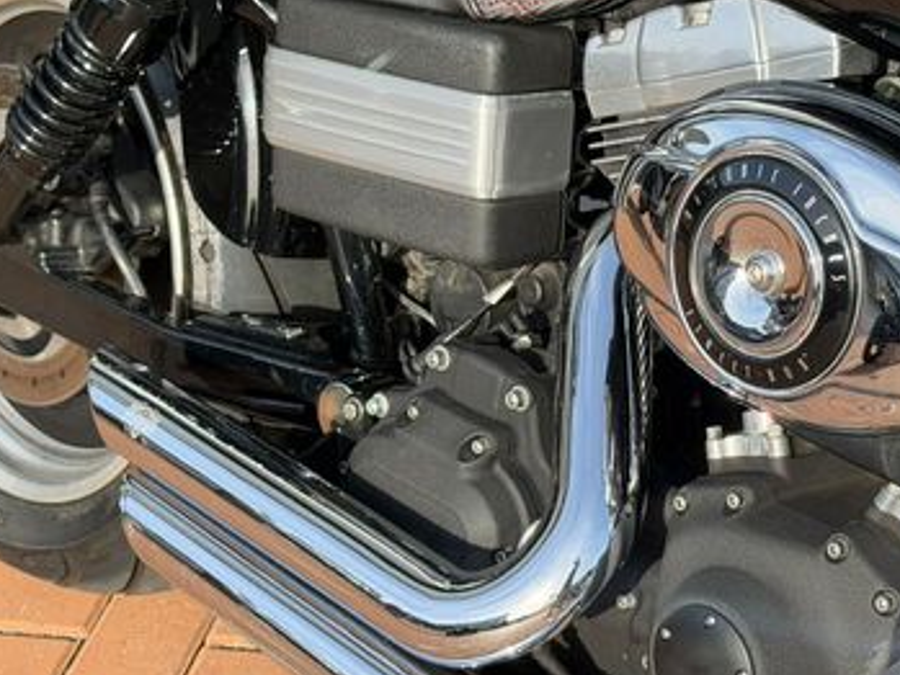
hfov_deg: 22.1
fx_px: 2289
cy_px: 356
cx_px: 642
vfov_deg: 16.8
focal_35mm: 88
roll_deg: +1.0
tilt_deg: -33.3
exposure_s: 1/2273
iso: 80
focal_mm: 6.76
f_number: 1.78
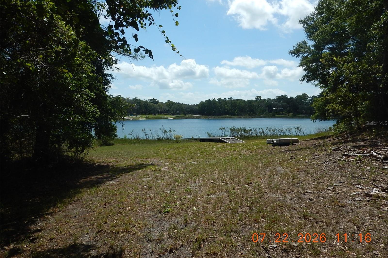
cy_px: 123
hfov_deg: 71.5
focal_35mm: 25
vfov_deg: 51.3
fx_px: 269
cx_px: 194
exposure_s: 1/400
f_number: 8.2
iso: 125
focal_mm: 4.3
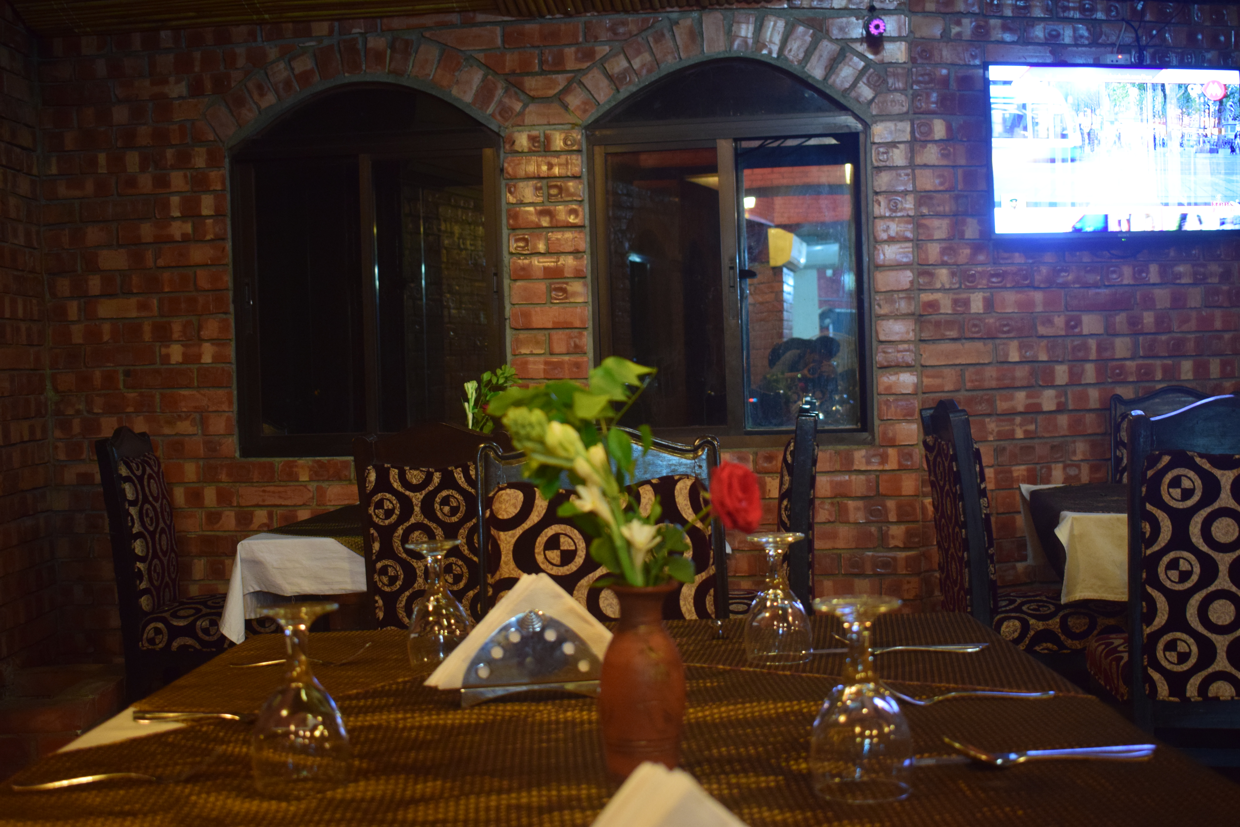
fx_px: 1550
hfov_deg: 43.6
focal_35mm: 45
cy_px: 414
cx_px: 620
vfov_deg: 29.9
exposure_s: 1/6
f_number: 4.2
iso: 1600
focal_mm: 30
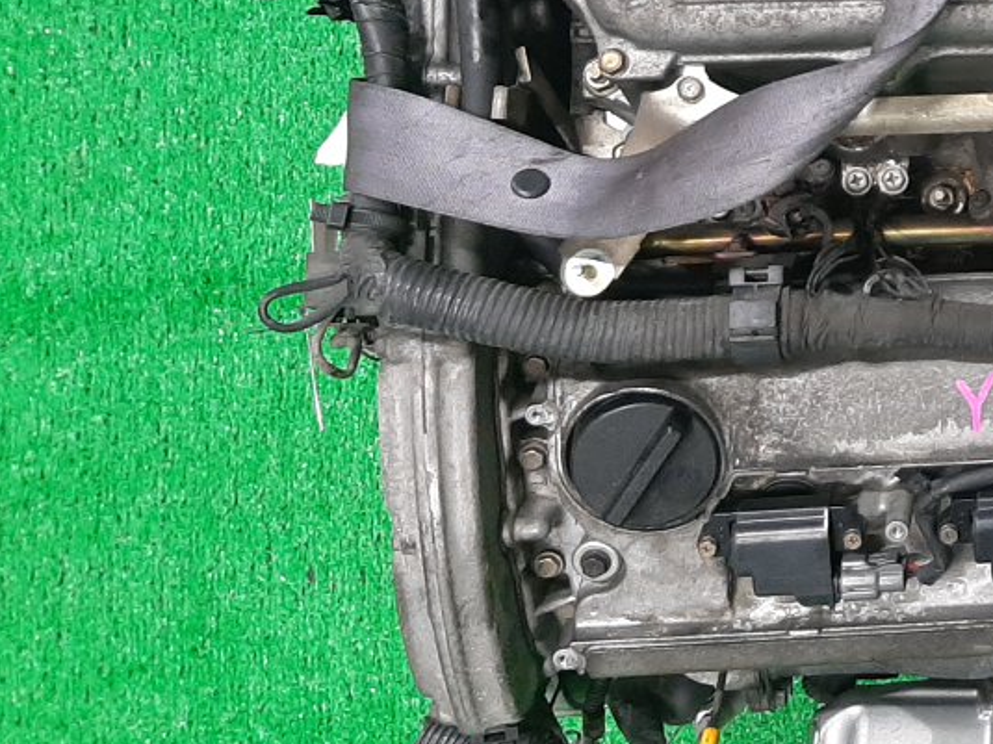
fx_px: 2008
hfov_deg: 24.3
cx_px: 1288
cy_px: 98
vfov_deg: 20.6
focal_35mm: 70
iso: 149
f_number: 1.7
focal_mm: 3.93
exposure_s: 1/50
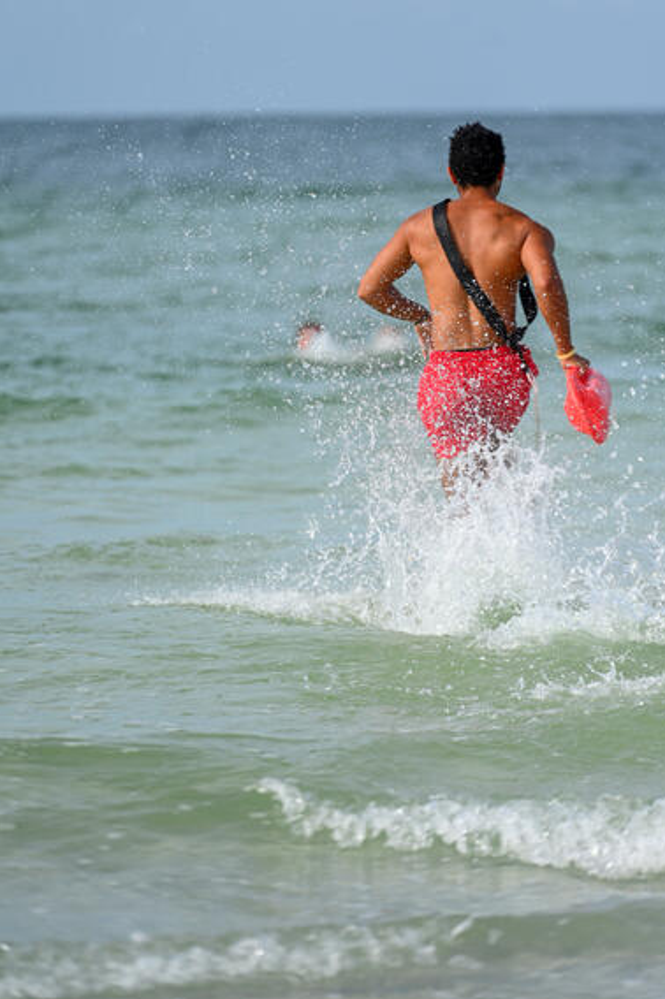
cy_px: 429
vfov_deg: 9.0
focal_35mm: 229
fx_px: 6352
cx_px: 325
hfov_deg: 6.0
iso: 200
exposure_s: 1/4000
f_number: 2.8
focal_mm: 200
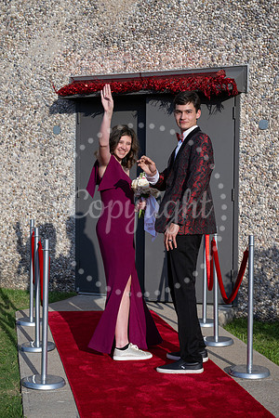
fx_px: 744
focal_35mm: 64
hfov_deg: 21.2
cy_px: 209
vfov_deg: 31.4
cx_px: 140
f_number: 5
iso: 320
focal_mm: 64
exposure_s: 1/2000
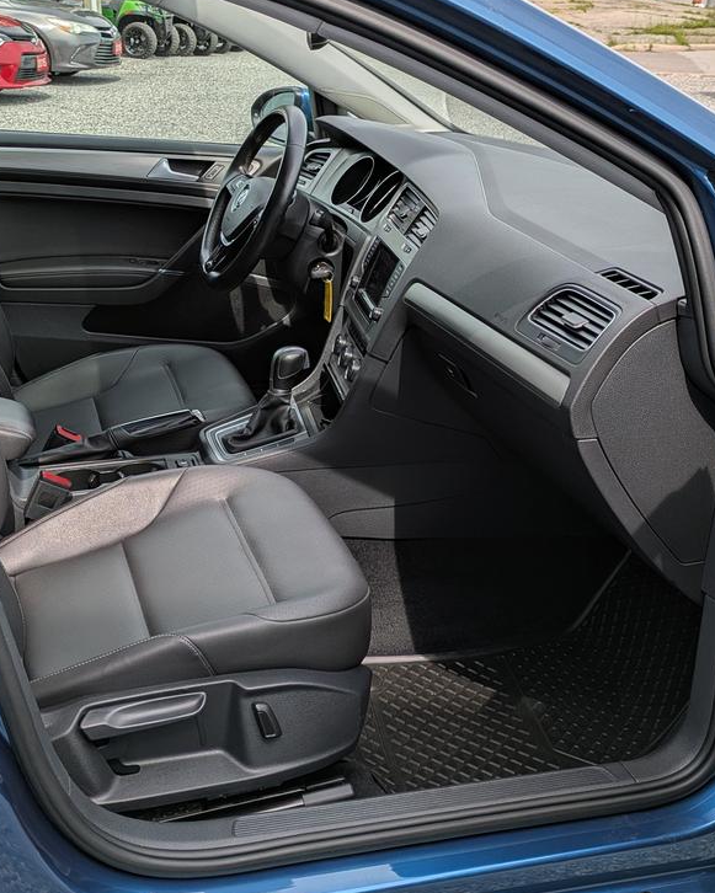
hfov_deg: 34.9
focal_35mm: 43
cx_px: 316
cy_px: 400
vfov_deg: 42.8
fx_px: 1137
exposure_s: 1/1616
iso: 42
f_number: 1.89
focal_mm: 5.43
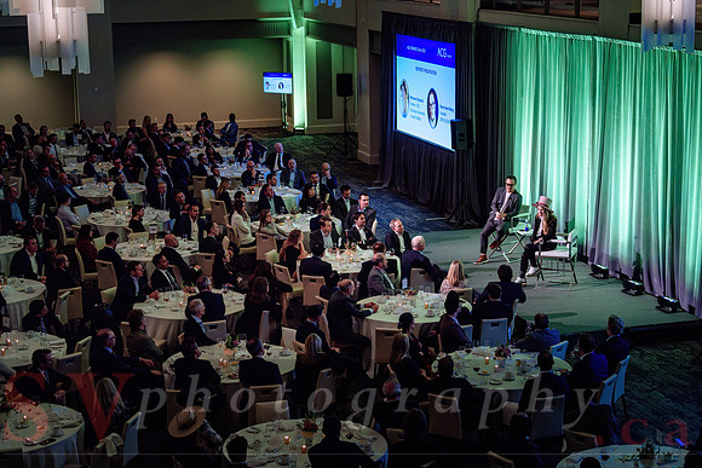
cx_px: 351
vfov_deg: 19.5
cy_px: 234
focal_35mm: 70
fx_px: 1365
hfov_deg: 28.8
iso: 1250
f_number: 2.8
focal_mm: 70
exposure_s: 1/250
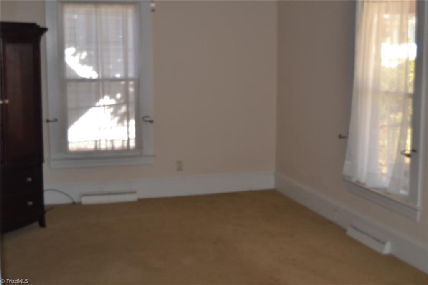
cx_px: 214
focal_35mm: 51
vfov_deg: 26.5
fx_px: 606
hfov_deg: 38.9
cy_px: 142
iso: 280
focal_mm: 34
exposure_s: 1/125
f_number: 4.5
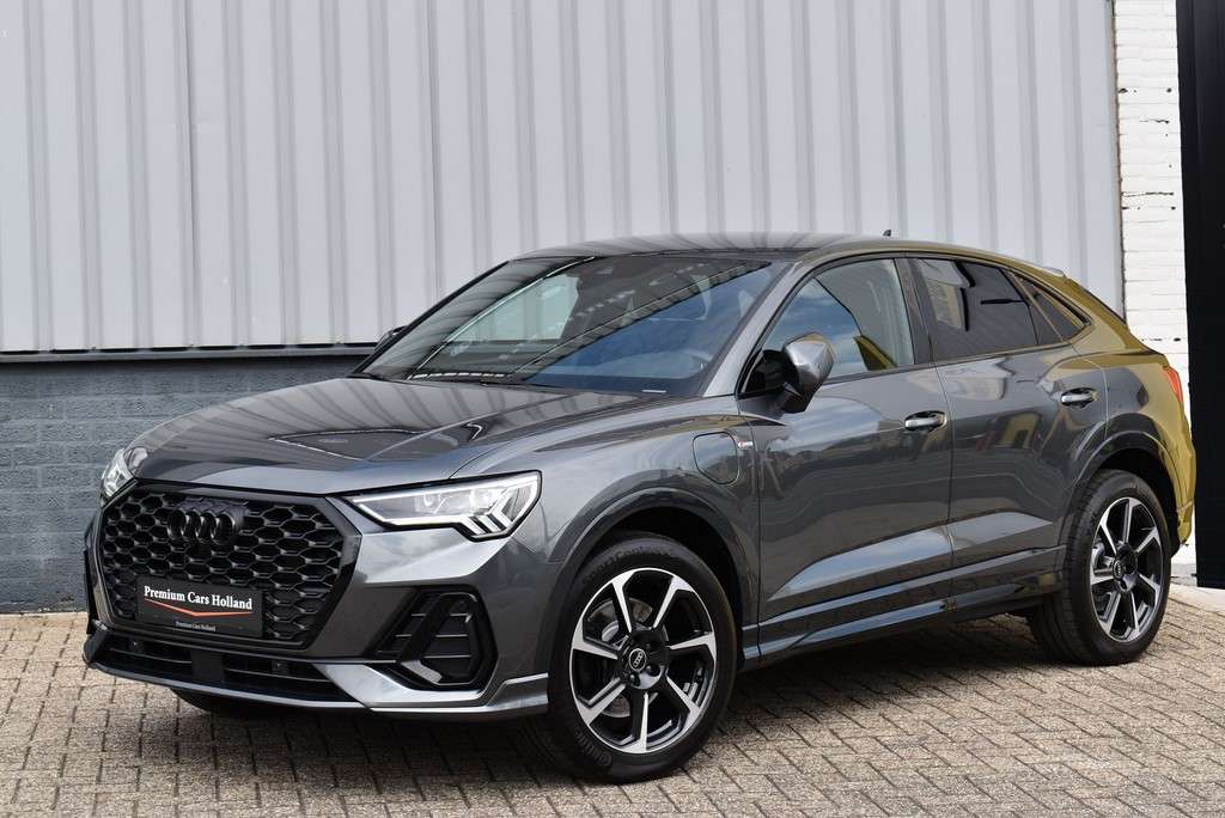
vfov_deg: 18.2
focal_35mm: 75
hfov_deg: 27.0
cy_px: 409
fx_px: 2553
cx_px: 612
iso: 200
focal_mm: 50
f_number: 8
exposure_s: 1/250
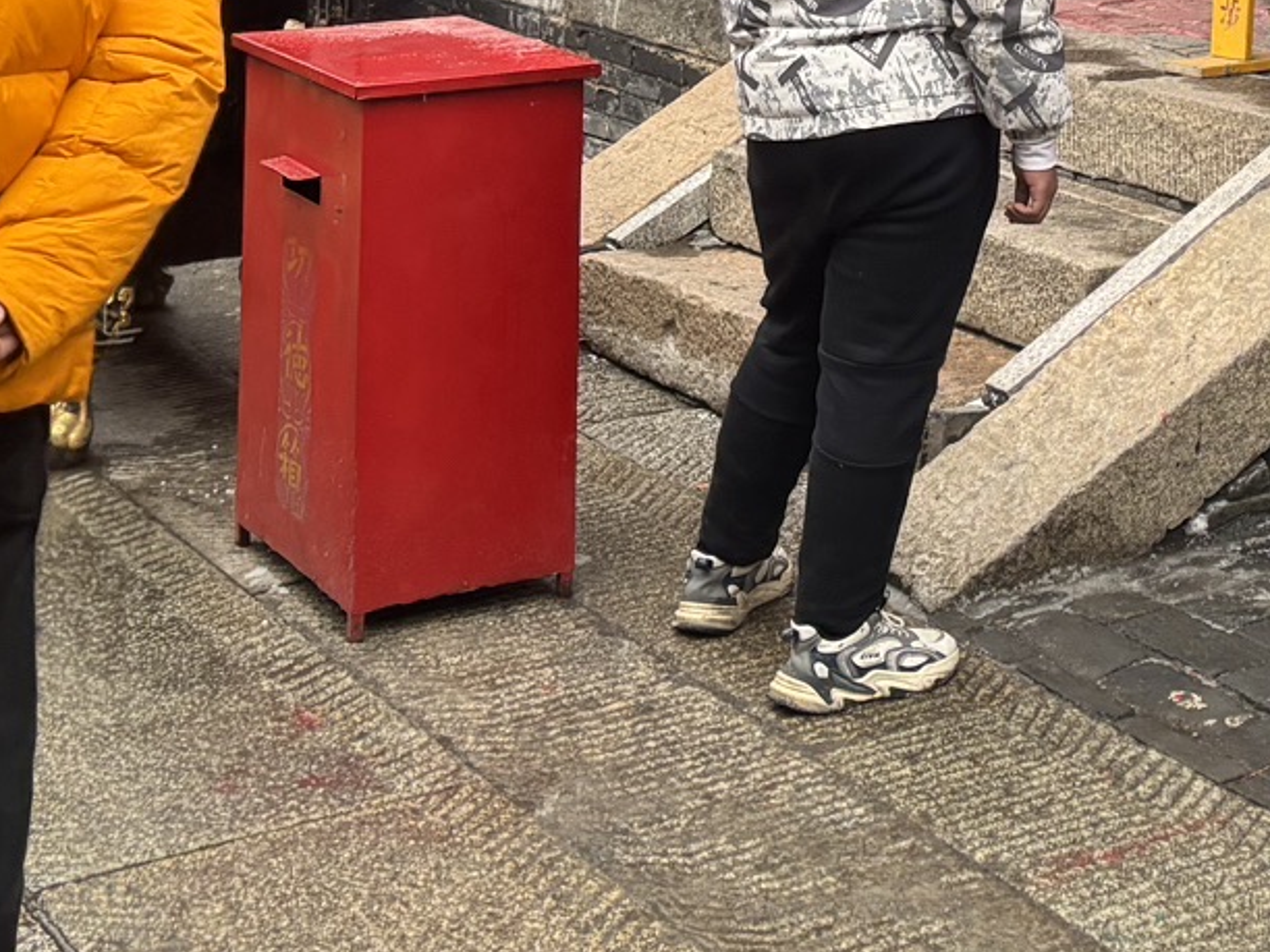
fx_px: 3119
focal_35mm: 85
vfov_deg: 15.7
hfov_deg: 22.1
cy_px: -560
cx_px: 1289
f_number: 1.6
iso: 50
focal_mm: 5.96
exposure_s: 1/135
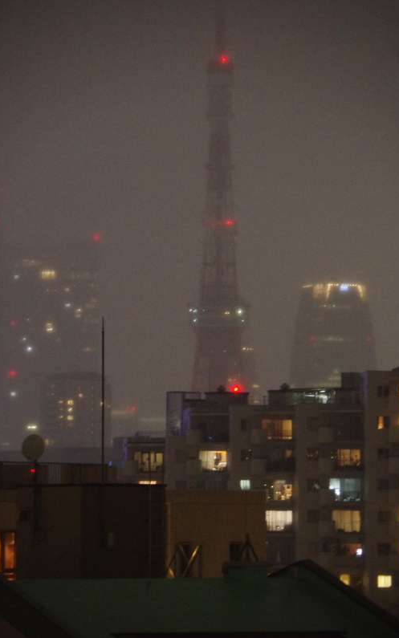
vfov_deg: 10.1
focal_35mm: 207
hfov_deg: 6.3
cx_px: 211
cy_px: 320
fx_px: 3601
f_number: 5.6
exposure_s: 1/13
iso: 6400
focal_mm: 135
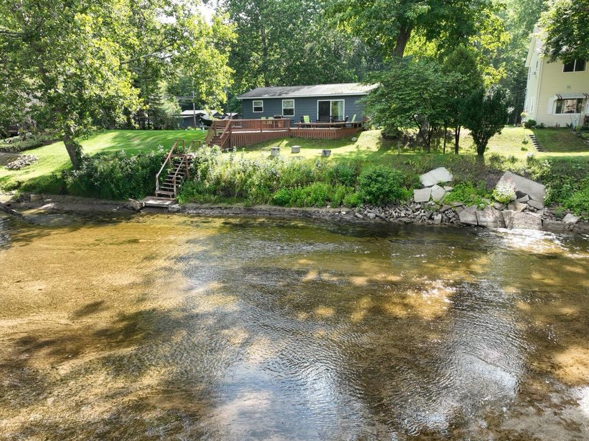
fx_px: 425
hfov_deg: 69.4
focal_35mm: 25
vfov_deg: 54.9
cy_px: 220
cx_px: 283
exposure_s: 1/40
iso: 100
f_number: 2.8
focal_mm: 12.29
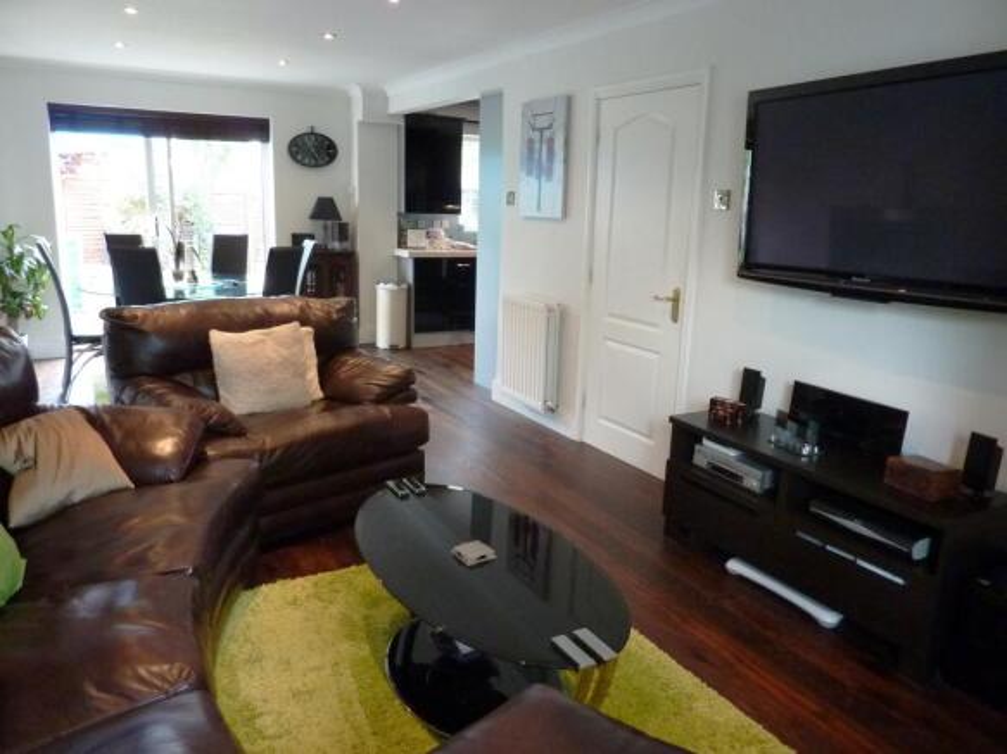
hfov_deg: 69.4
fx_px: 727
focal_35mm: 25
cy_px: 377
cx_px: 504
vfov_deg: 54.9
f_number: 3.3
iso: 400
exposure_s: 1/25
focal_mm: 4.1
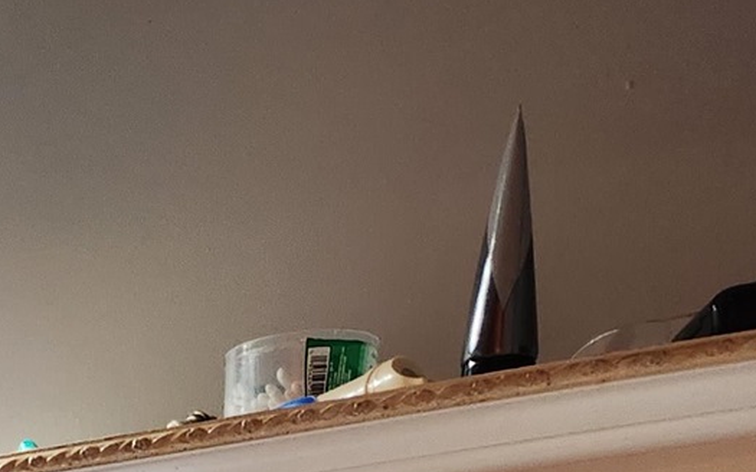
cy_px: 1479
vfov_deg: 9.3
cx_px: -402
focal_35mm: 107
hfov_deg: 17.4
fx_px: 2204
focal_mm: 5.4
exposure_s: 1/120
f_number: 1.8
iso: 160
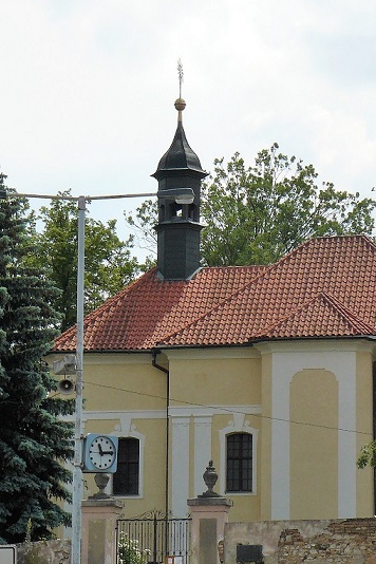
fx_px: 2600
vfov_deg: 12.4
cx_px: 325
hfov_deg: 8.2
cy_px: 277
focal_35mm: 166
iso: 100
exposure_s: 1/400
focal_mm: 16.5
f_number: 6.3
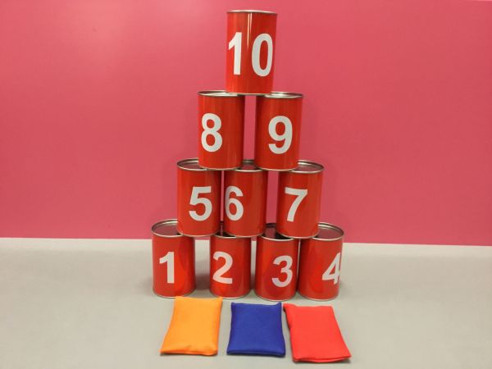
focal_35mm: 31
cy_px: 184
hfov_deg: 58.4
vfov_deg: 45.4
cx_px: 246
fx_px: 441
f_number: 2.4
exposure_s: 1/33
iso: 200
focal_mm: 3.3
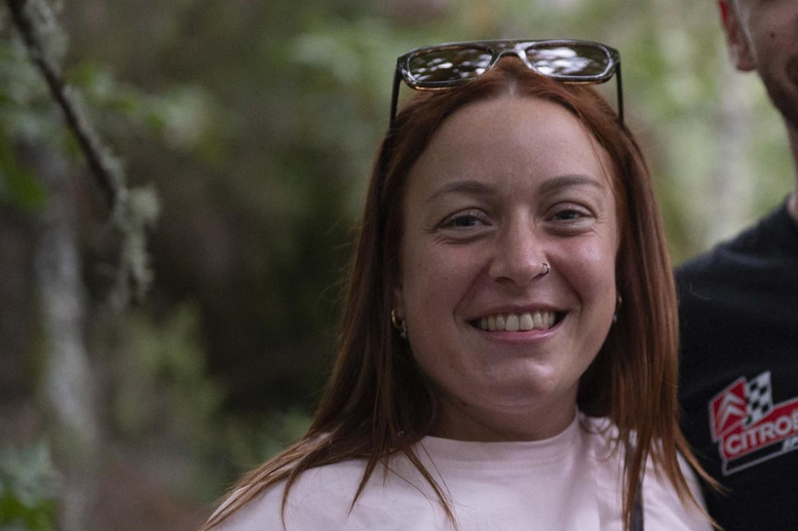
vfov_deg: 13.3
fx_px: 2282
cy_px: 212
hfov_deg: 19.6
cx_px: 672
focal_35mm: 103
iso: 1600
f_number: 1.8
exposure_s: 1/2500
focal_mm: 50
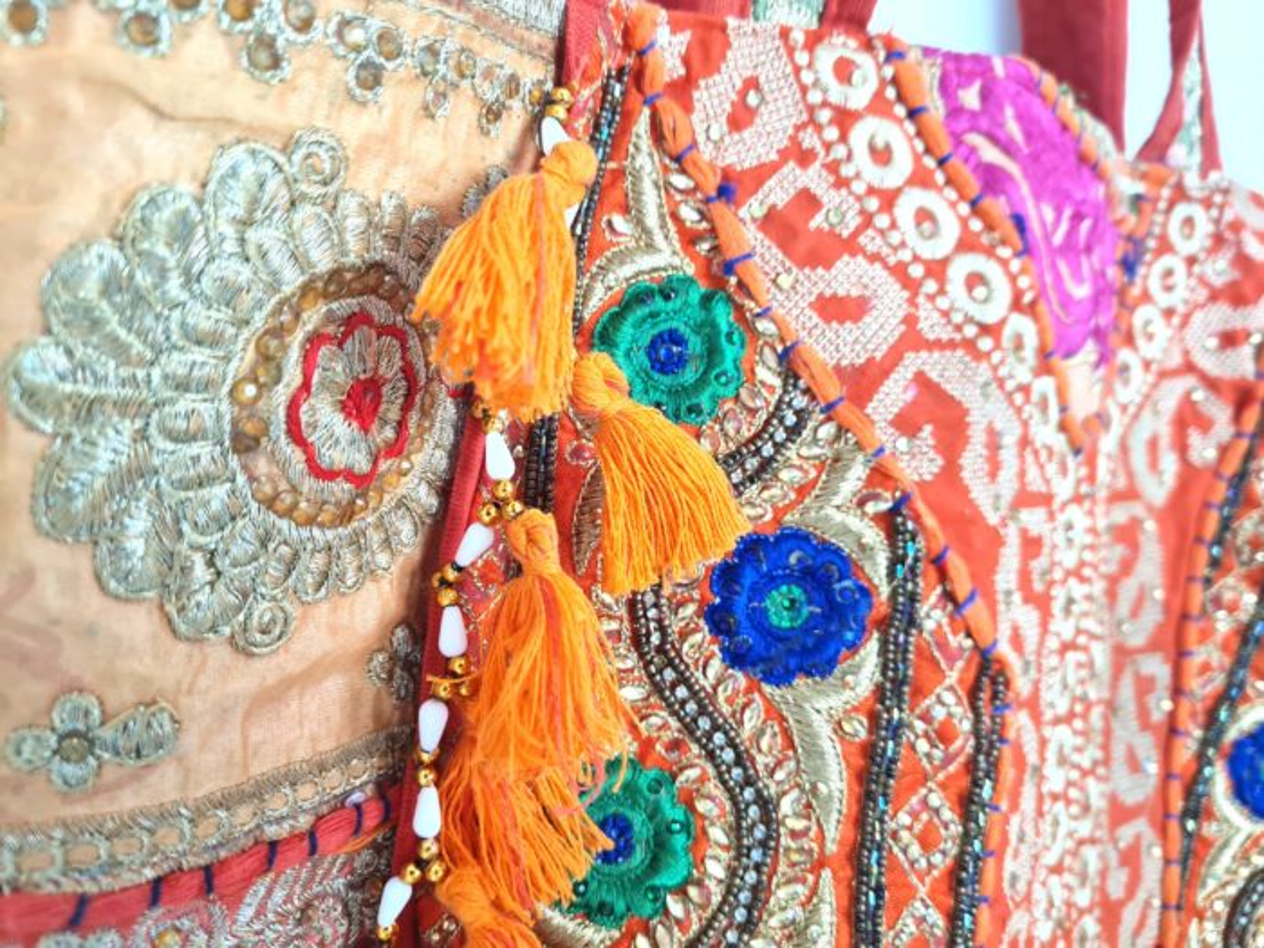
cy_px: 474
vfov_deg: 53.1
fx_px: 949
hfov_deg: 67.3
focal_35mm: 26
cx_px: 632
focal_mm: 5.4
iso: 160
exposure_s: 1/120
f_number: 1.8
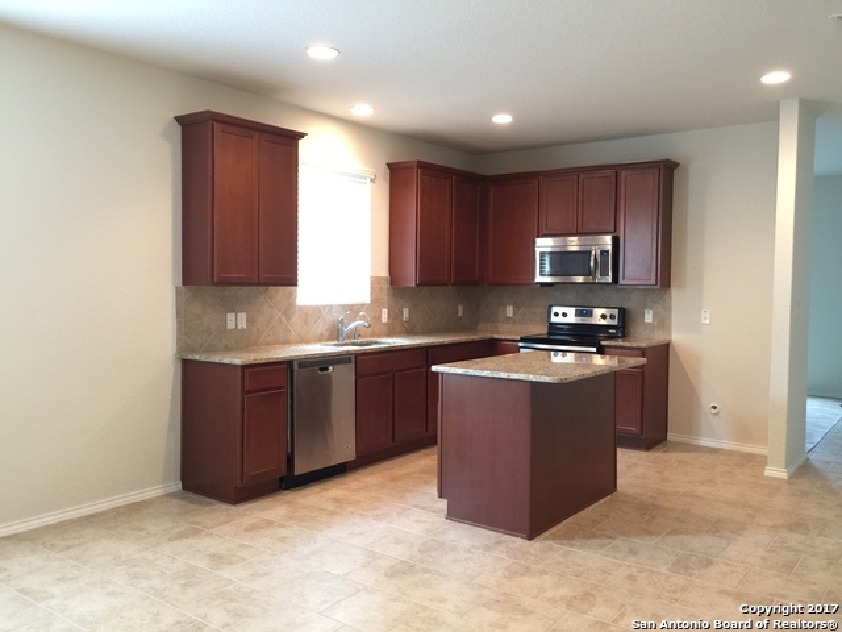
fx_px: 705
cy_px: 316
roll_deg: -1.3
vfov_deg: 48.2
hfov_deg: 61.7
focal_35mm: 29
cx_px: 421
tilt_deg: -2.2
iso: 100
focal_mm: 4.15
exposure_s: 1/10
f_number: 2.2
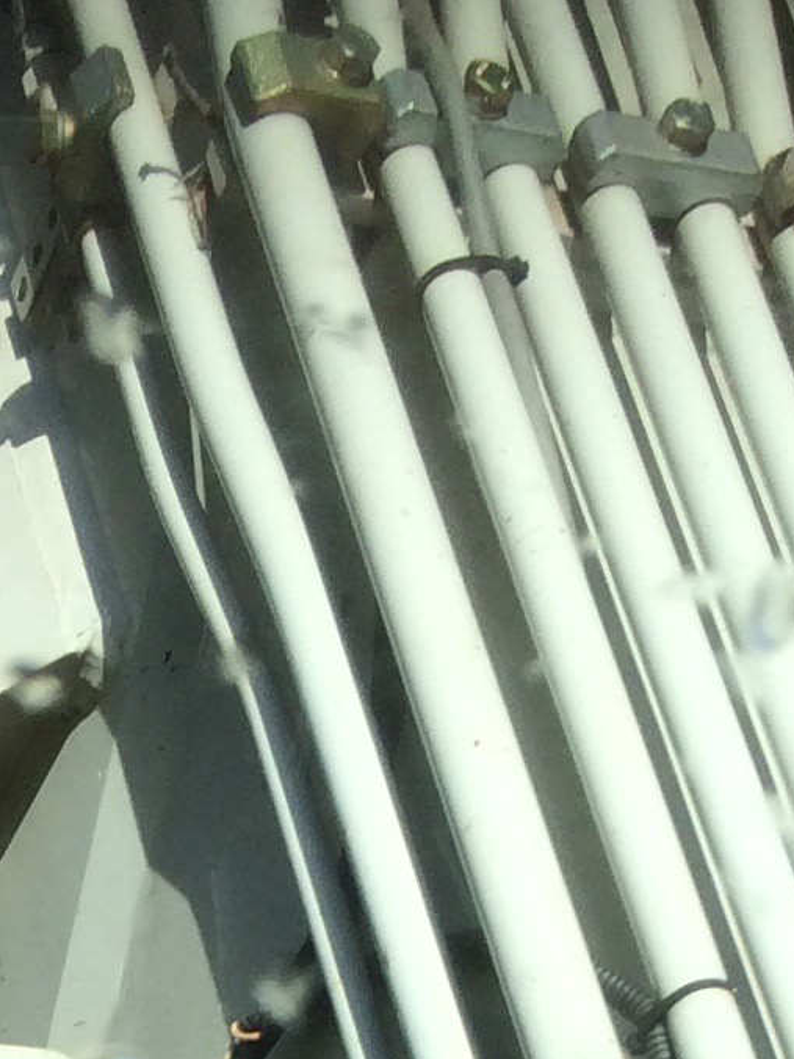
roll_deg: -3.7
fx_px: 4282
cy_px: 2292
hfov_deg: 10.3
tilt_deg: -7.2
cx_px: -315
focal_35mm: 140
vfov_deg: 12.1
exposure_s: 1/1282
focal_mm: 4.15
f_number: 2.2
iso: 32
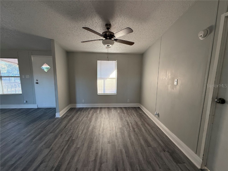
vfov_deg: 85.7
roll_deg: -0.7
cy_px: 86
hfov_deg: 102.1
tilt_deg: -7.1
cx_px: 114
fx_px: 92
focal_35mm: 14
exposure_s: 1/99
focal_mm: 2.22
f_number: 2.2
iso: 200
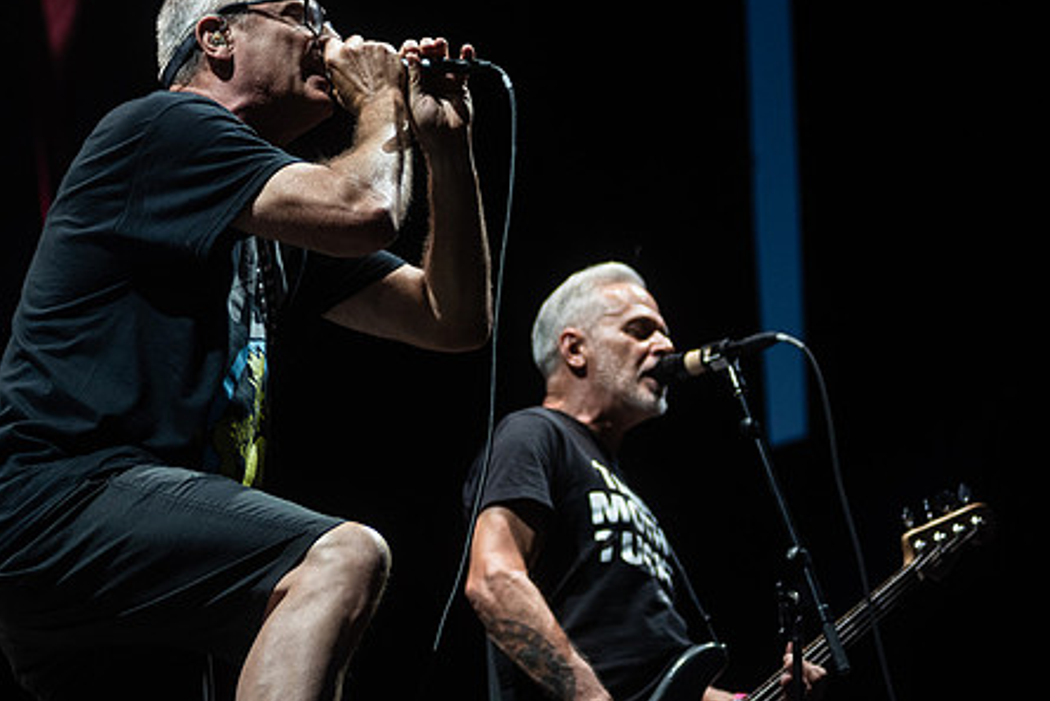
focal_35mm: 113
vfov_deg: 12.1
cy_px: 310
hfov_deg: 18.1
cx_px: 362
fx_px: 3297
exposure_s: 1/640
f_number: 3.2
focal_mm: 80
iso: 1250
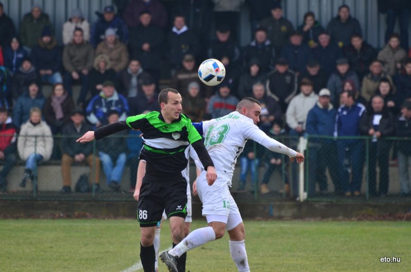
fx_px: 5127
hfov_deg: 4.6
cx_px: 206
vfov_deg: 3.0
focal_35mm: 450
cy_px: 136
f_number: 5.6
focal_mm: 300
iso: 640
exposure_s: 1/800
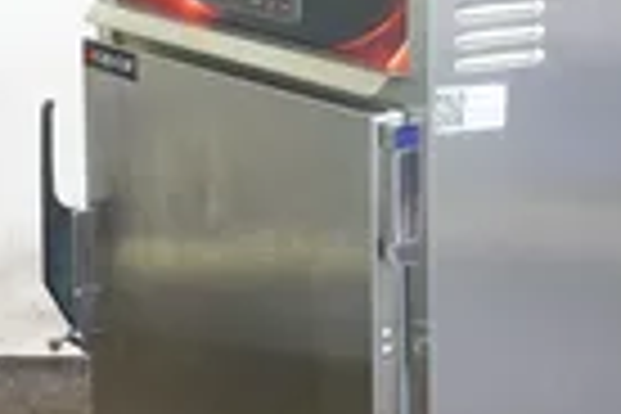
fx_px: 2156
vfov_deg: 10.9
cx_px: 497
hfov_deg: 16.3
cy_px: 50
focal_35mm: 125
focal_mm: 15.9
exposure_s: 1/13
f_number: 4
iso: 640
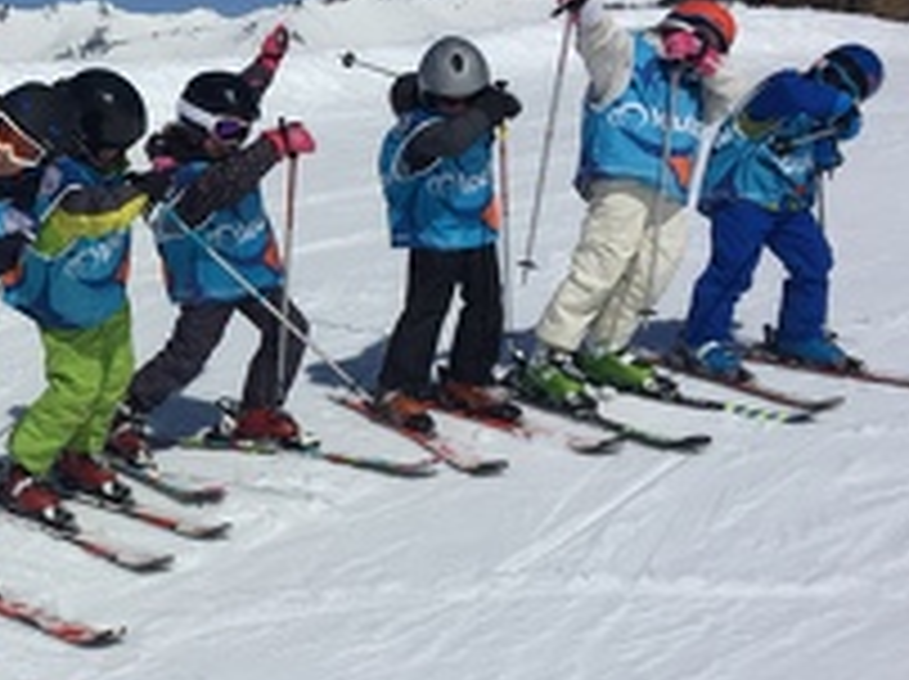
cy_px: 297
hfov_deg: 28.4
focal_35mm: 64
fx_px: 1679
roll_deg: -3.4
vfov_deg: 22.9
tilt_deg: -6.3
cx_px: -9
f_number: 2.2
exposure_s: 1/9901
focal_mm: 4.15
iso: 32
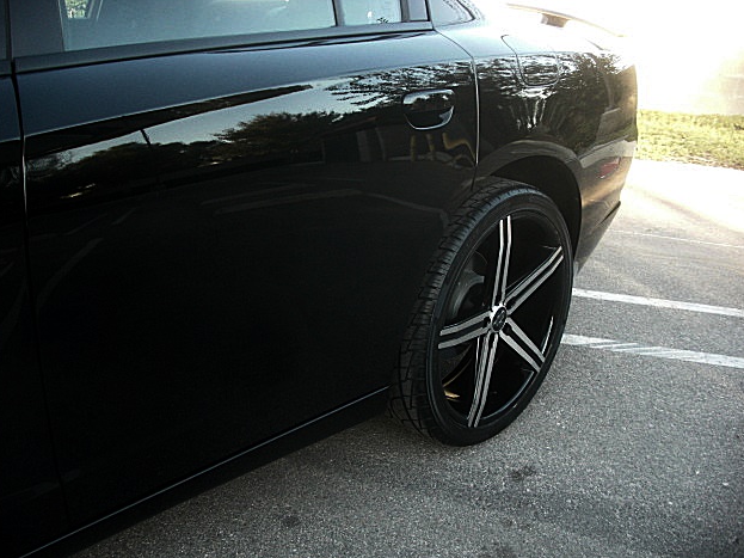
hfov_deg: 50.1
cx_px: 365
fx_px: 795
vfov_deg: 38.7
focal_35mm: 37
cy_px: 286
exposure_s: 1/125
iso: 200
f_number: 2.8
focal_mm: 6.3
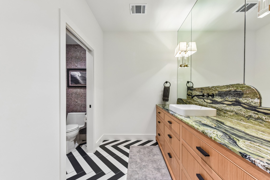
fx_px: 105
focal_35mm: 14
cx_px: 135
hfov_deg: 104.3
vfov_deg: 81.2
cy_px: 90
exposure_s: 1/15
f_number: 8
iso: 500
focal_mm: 14
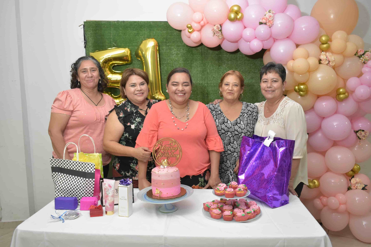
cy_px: 124
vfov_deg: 43.6
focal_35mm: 30
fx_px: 309
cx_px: 186
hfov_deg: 61.9
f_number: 5
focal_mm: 20
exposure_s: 1/50
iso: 1600
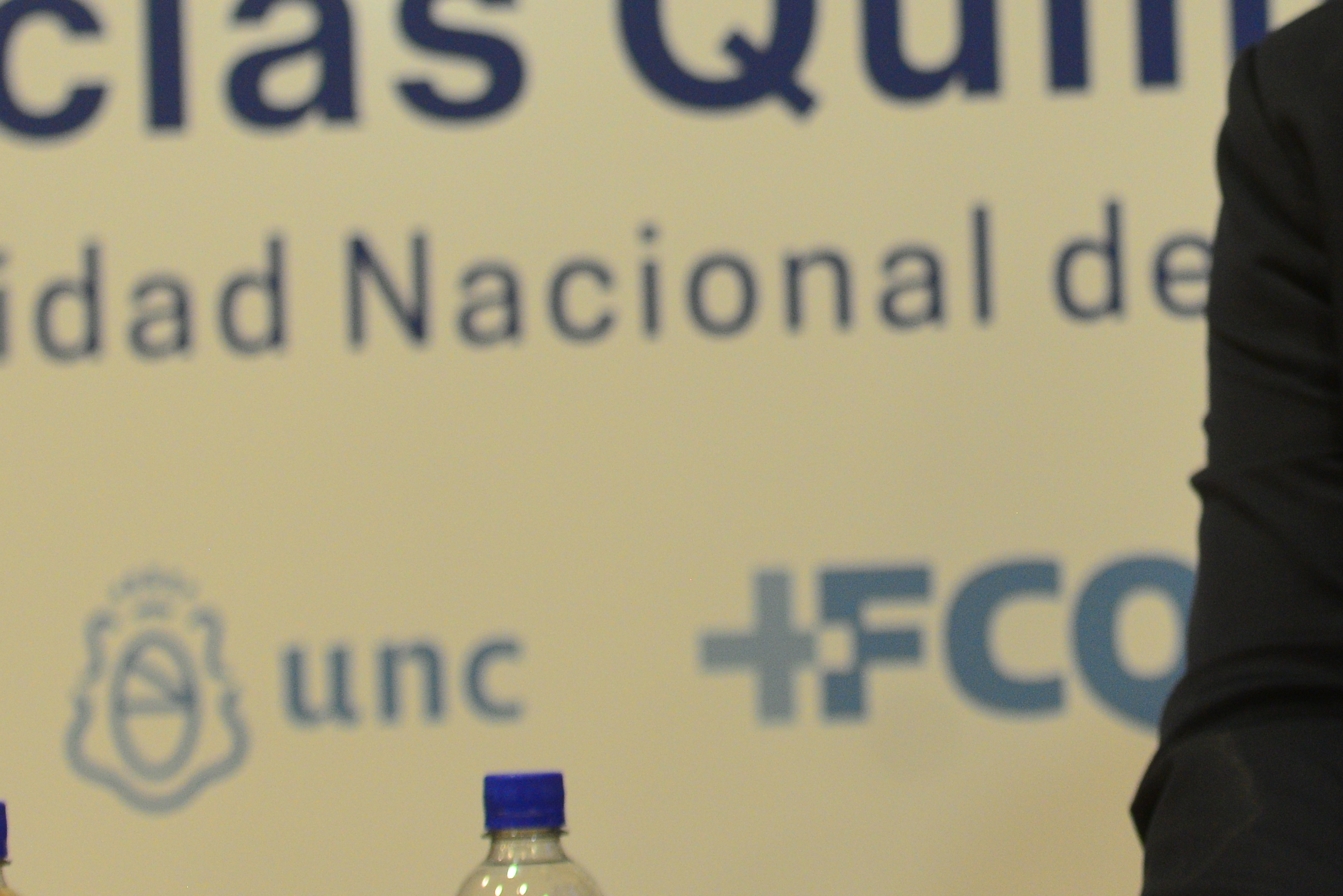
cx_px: 1219
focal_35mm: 198
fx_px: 7389
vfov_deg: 6.9
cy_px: -224
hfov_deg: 10.3
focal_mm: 70
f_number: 2.8
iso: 1250
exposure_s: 1/125
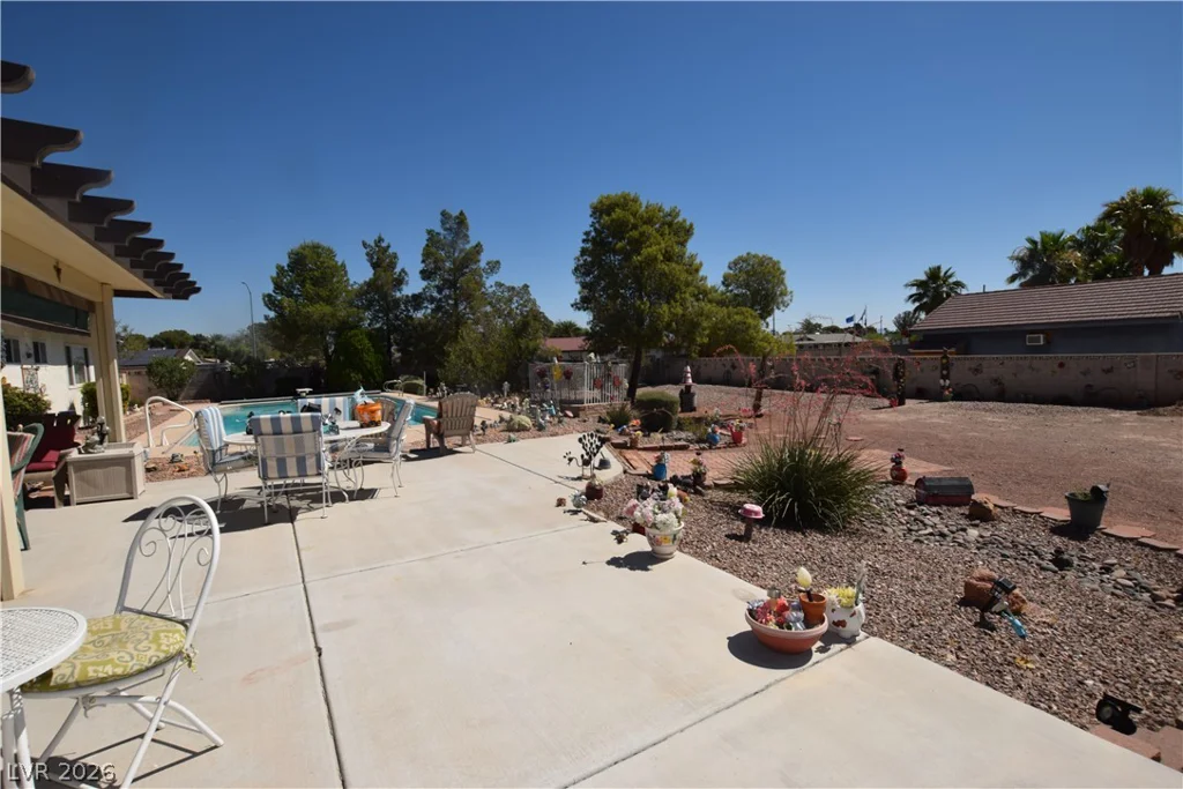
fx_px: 542
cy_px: 394
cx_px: 592
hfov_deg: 95.0
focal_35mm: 16
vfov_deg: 72.1
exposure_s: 1/200
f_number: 11
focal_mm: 11
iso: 100
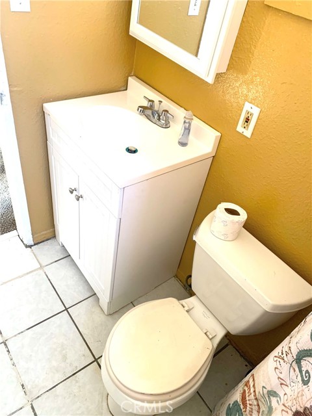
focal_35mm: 26
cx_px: 156
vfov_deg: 67.3
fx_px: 312
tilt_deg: -40.4
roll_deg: -11.4
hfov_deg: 53.1
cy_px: 208
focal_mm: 4.25
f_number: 1.8
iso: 250
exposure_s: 1/60
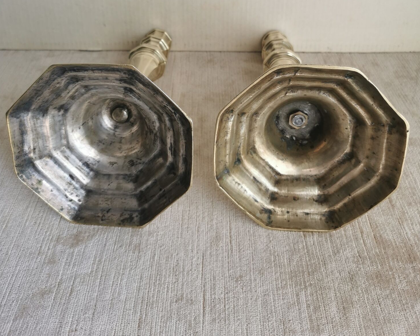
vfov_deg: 39.6
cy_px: 68
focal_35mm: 36
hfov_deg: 50.3
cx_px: 209
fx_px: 447
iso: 64
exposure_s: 1/100
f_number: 1.8
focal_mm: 5.58
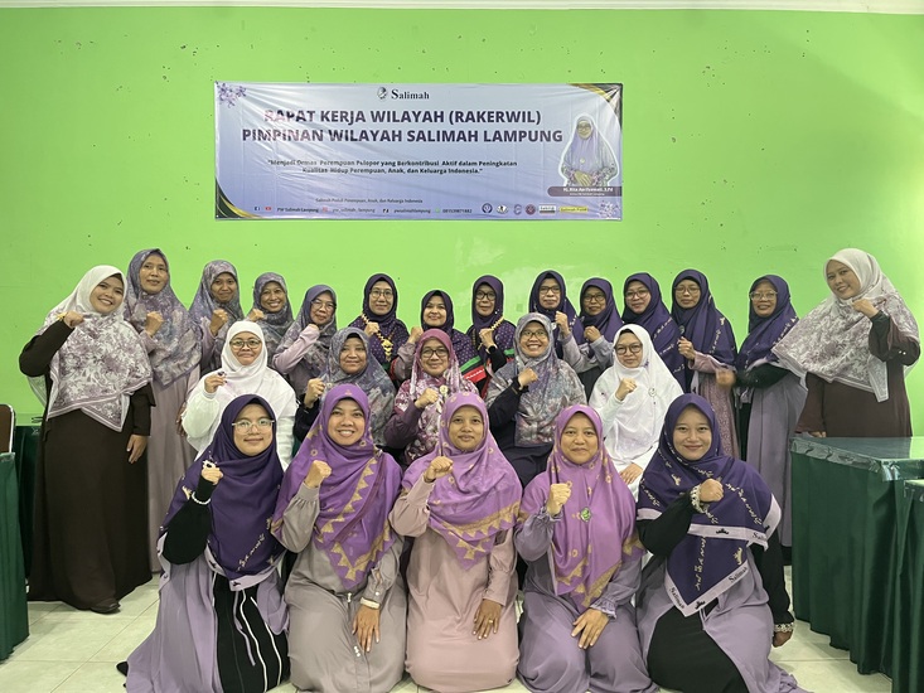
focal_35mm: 26
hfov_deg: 67.3
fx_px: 694
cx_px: 462
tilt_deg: -0.9
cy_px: 346
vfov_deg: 53.1
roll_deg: +0.2
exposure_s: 1/60
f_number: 1.6
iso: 400
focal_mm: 5.1
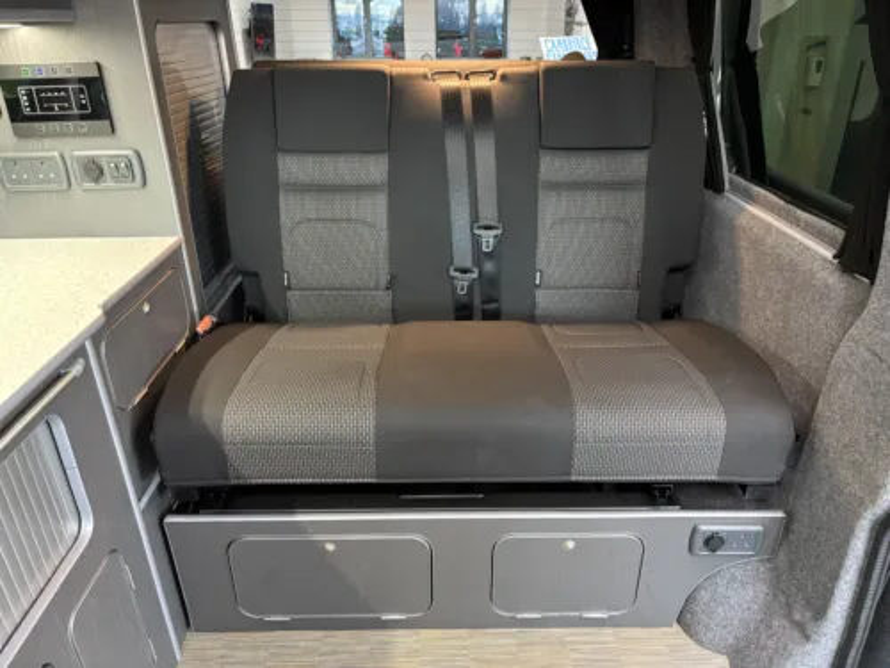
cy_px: 334
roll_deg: +0.5
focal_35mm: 26
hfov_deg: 67.3
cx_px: 445
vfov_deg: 53.1
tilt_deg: -24.8
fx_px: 668
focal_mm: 5.96
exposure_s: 1/33
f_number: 1.6
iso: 400
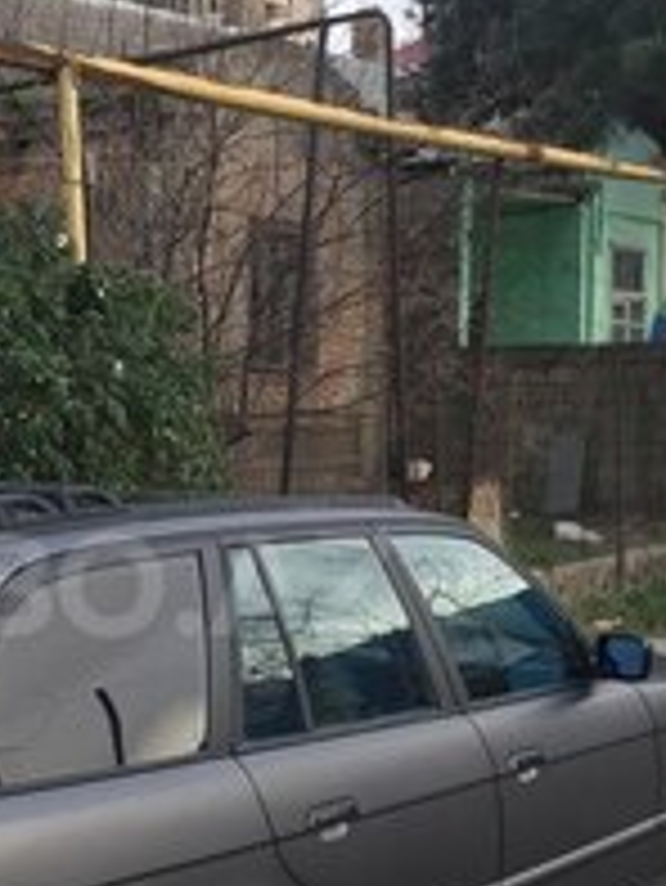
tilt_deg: -3.7
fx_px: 1871
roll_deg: +1.1
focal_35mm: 73
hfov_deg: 19.7
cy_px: 585
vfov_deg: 26.5
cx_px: 45
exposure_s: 1/164
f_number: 2.2
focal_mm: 4.15
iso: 32
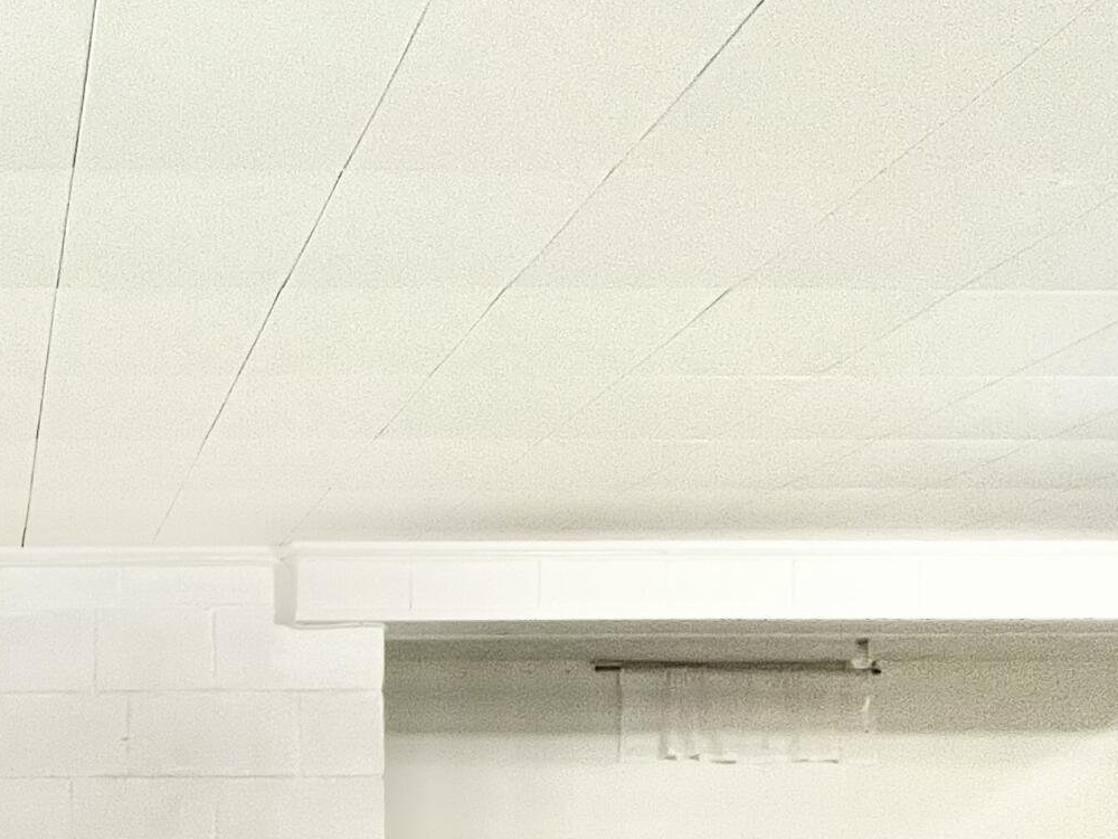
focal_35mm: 39
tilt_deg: -0.4
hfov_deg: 41.6
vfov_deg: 33.1
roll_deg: +0.9
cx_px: 1
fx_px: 1260
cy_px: 880
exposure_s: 1/60
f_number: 1.8
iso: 320
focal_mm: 1.57
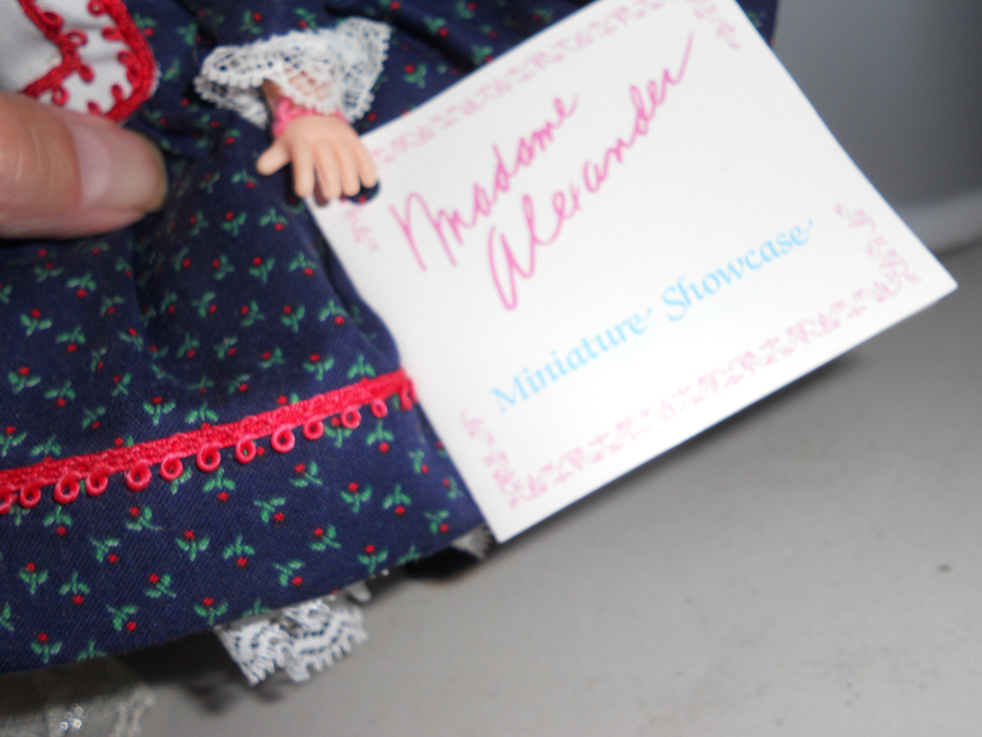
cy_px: 368
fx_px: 908
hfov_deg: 56.8
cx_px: 491
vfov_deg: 44.2
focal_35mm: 32
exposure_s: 1/25
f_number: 8.8
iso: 80
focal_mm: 5.8
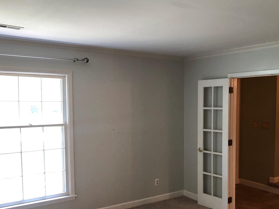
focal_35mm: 38
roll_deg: +0.2
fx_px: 306
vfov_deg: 37.6
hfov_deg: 48.5
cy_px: 126
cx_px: 174
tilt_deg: -4.4
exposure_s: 1/15
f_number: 1.8
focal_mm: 3.99
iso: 40
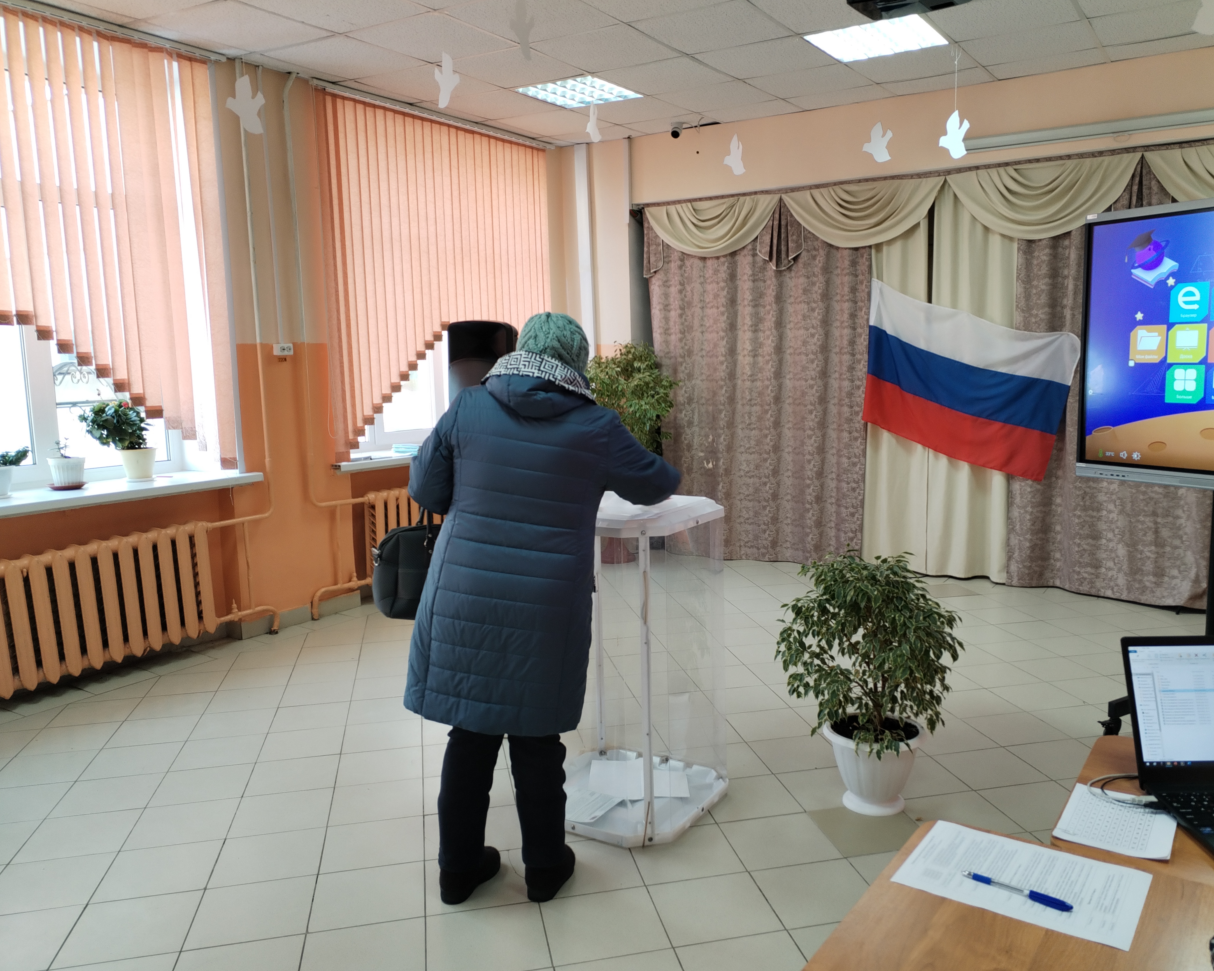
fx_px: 1006
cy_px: 496
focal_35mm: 28
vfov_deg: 51.5
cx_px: 655
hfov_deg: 62.1
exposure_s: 1/60
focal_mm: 4.75
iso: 311
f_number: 1.8
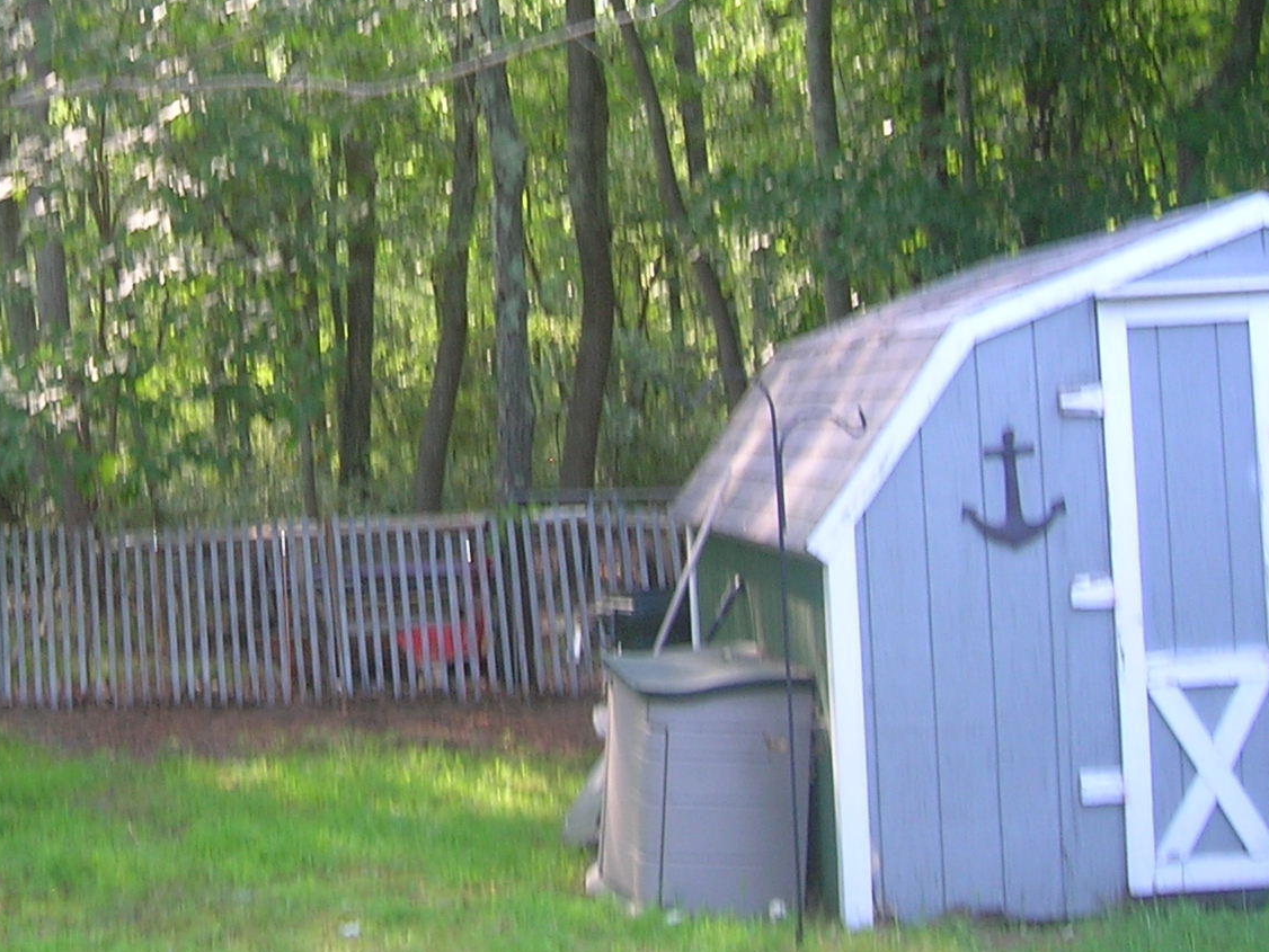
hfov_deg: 27.7
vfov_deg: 20.8
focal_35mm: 69
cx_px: 294
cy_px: 74
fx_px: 2530
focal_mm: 5.7
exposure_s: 1/30
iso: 55
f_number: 2.9
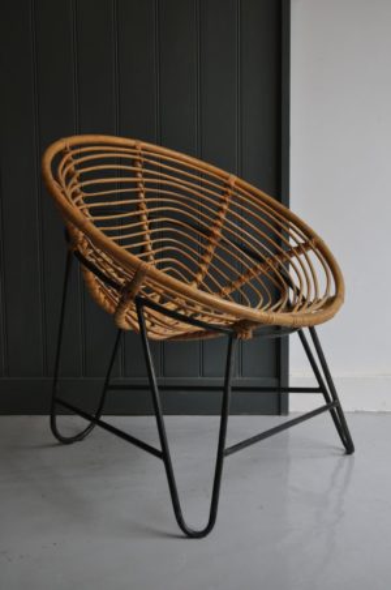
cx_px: 196
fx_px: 980
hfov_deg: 22.6
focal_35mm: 60
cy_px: 295
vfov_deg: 33.4
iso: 360
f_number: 5.6
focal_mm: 40
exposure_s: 1/125
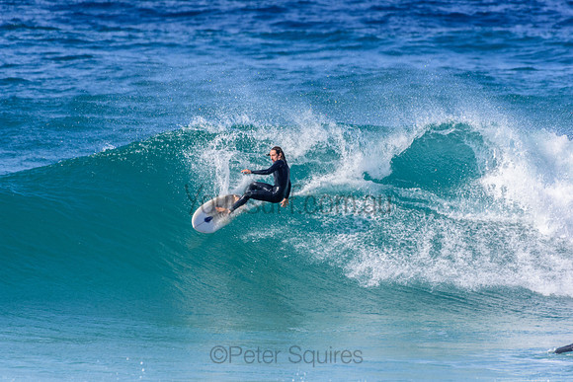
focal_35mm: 750
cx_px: 286
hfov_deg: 2.7
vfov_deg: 1.8
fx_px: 11940
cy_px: 191
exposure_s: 1/2000
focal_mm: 500
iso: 360
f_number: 5.6
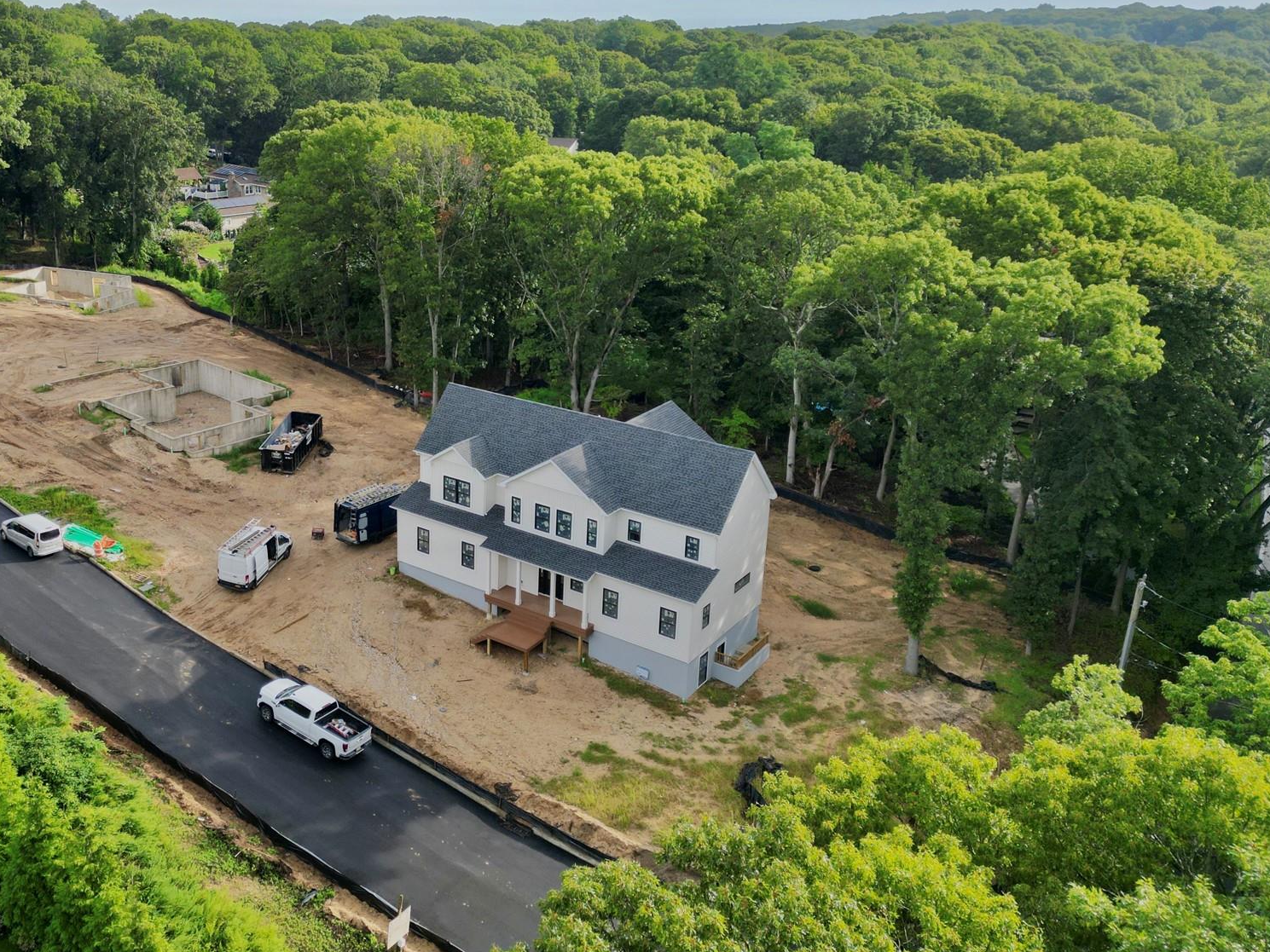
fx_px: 1211
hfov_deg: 54.2
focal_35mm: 33
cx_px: 420
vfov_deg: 42.8
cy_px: 407
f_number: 1.7
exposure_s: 1/1000
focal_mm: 6.72
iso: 100
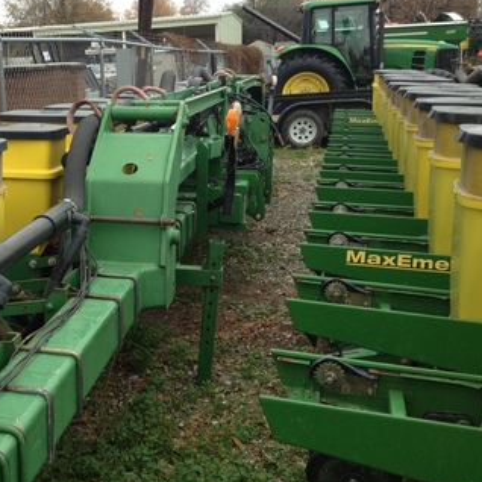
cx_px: 73
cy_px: 226
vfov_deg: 32.2
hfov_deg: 31.1
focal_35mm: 53
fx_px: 835
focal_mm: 4.28
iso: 64
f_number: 2.4
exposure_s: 1/120
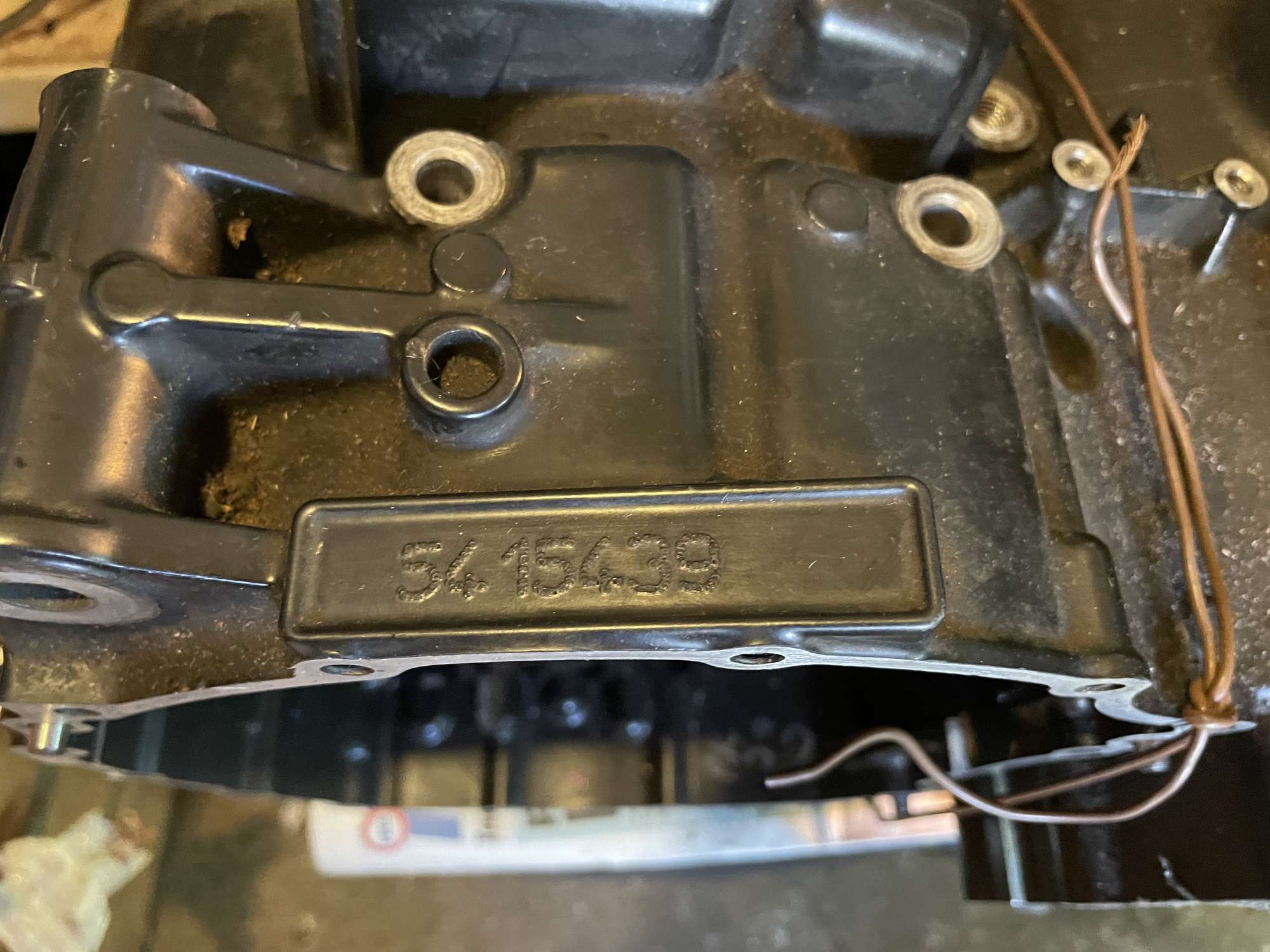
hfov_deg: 67.3
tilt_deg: -68.0
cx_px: 635
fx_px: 954
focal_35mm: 26
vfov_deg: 53.1
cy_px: 476
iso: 640
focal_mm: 4.2
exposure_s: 1/25
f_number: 1.6
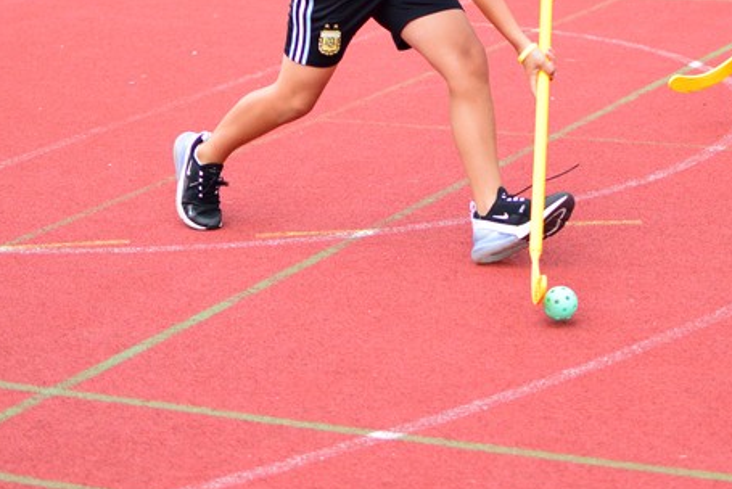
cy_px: 2
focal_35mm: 118
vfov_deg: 11.5
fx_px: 2403
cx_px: 433
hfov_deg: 17.3
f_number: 1.8
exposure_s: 1/3200
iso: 720
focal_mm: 35
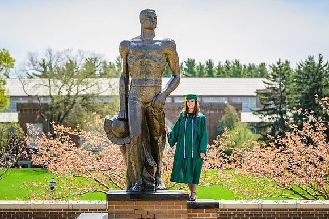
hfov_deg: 21.2
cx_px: 164
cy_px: 110
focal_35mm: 96
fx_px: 878
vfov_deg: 14.3
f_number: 4
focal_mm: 95
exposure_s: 1/2500
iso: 400
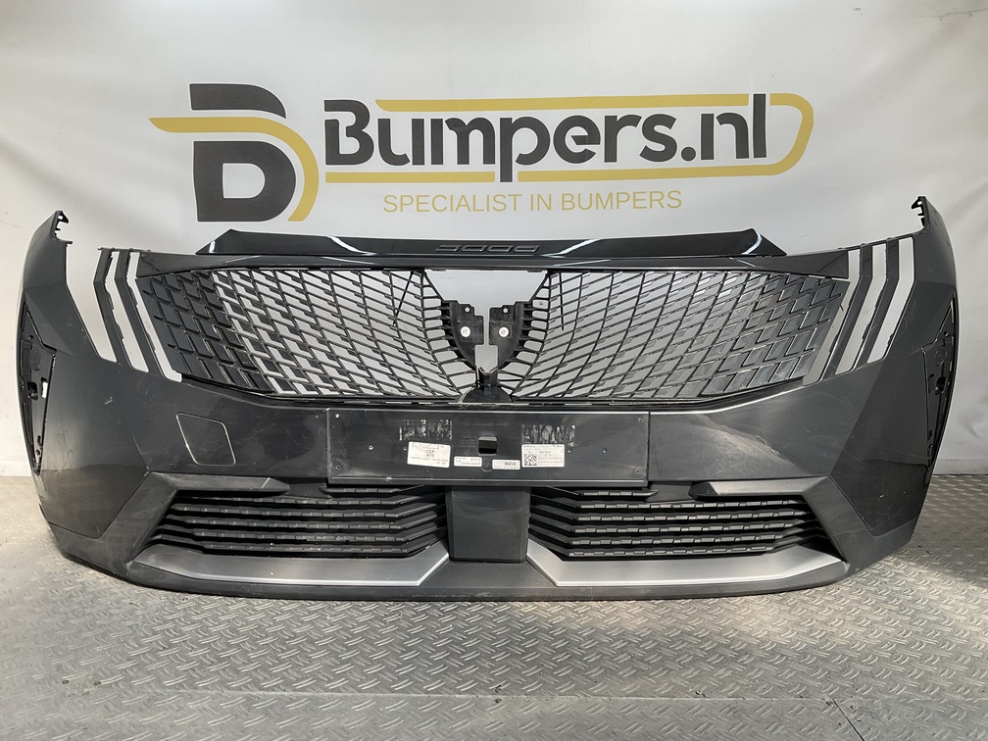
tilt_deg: -8.6
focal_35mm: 29
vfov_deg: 48.2
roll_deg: -0.7
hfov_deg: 61.7
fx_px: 828
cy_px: 370
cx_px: 494
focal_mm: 3
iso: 16
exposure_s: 1/233
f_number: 1.8
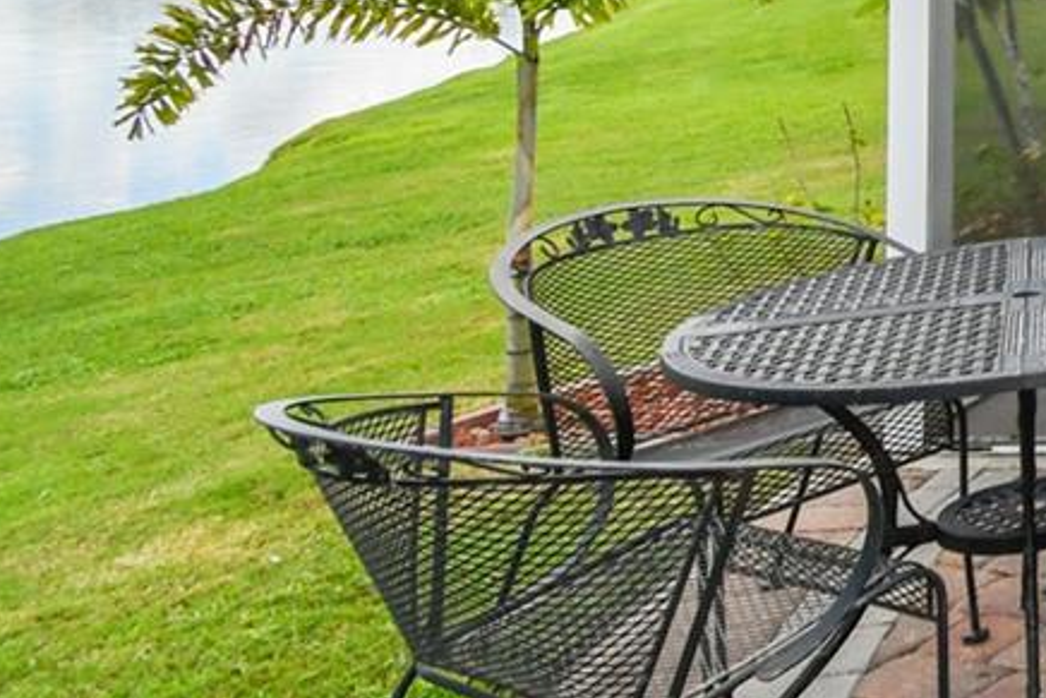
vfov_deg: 22.4
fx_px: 1598
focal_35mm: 55
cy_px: -170
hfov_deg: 23.1
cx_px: 1804
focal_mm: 10
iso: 100
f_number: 7.1
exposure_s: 1/320
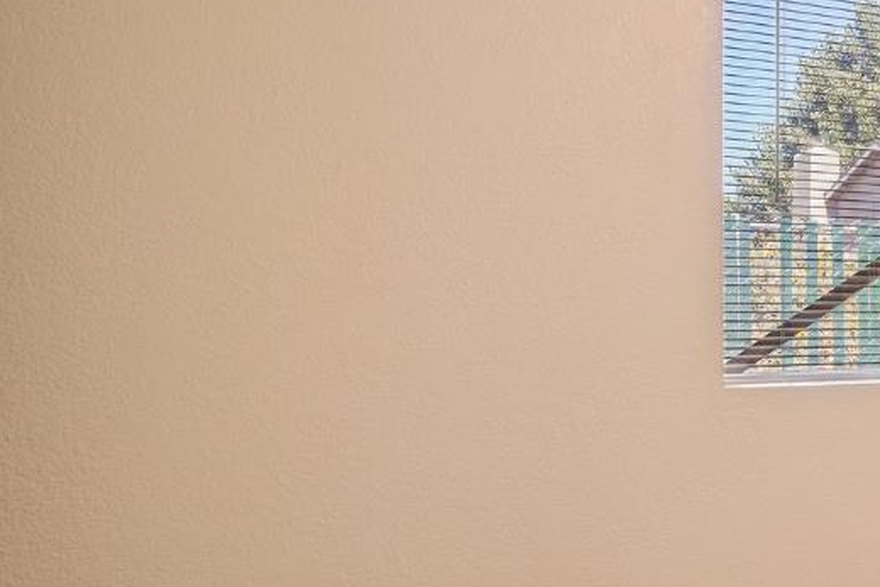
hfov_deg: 32.1
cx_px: 1103
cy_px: 315
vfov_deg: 27.5
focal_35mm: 49
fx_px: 1198
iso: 400
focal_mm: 17
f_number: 8
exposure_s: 1/25
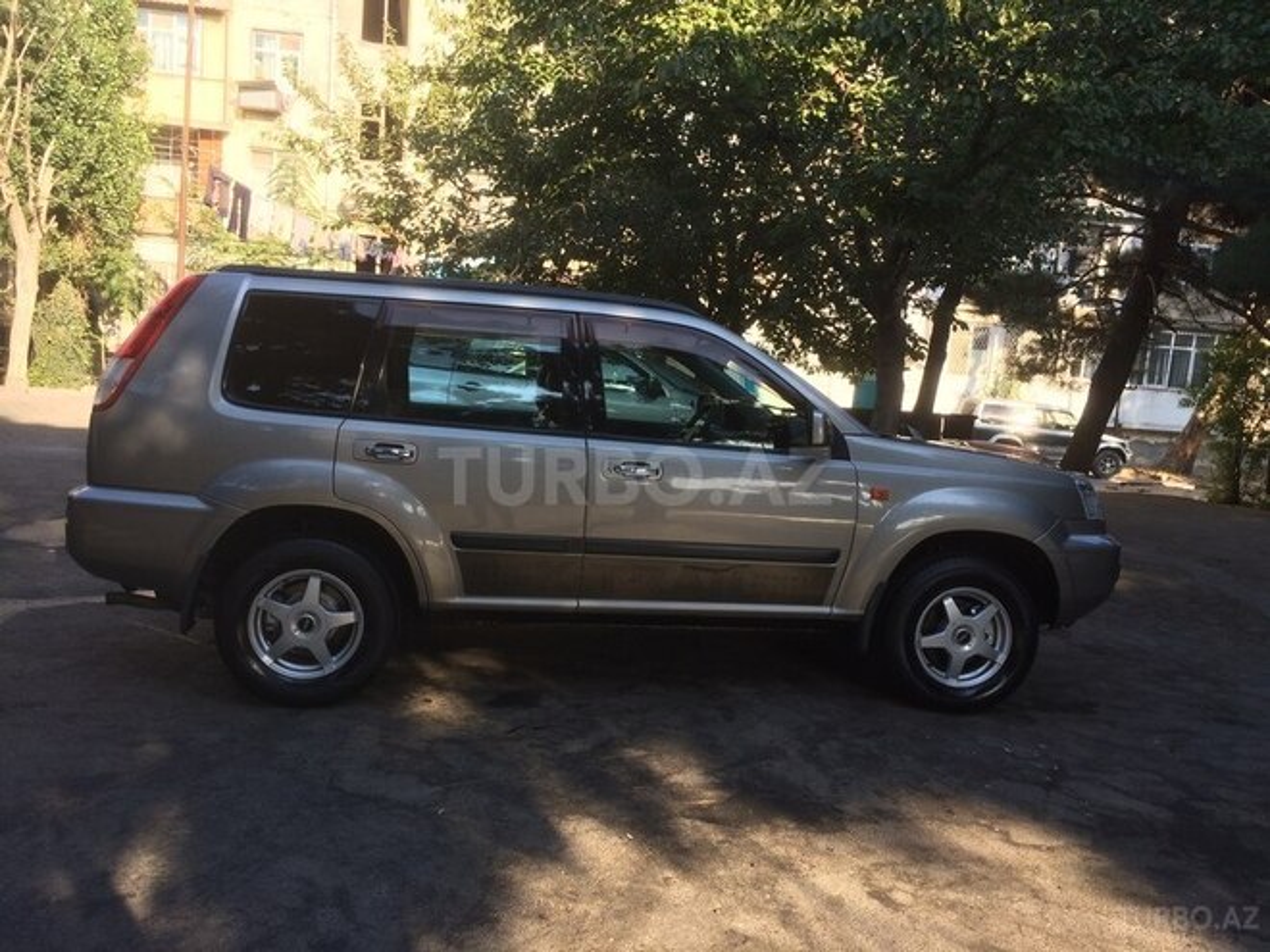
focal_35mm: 29
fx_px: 1064
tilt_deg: -8.7
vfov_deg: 48.2
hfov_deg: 61.7
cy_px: 476
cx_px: 635
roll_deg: -5.4
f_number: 2.2
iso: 32
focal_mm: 4.15
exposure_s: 1/436
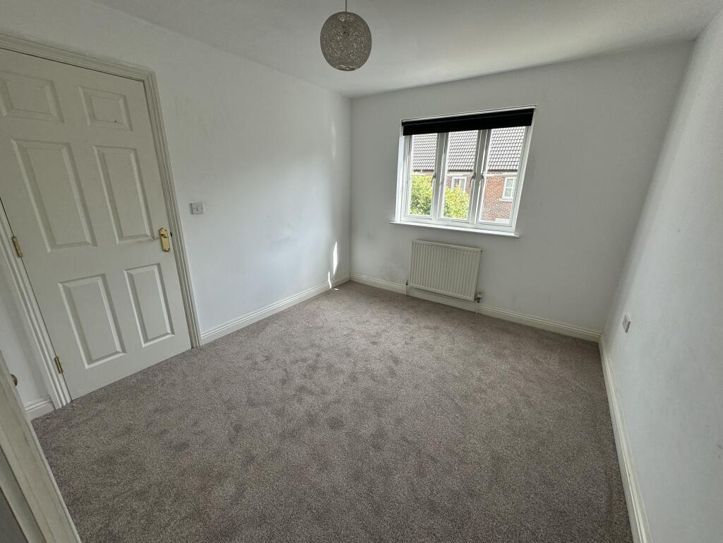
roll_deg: -1.3
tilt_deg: -18.4
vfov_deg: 85.7
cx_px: 362
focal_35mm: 14
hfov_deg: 102.1
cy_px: 272
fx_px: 292
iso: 40
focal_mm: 2.22
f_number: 2.2
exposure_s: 1/182
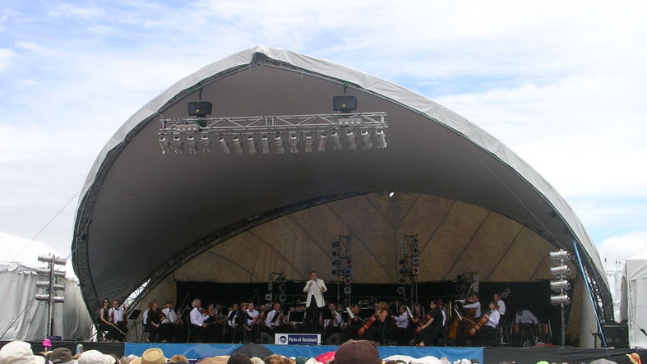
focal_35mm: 62
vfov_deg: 19.4
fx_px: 1064
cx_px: 321
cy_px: 214
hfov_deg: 33.8
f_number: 6.6
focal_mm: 8.5
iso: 50
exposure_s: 1/235
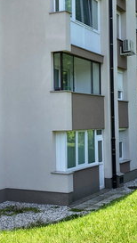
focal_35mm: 65
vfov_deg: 32.2
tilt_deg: +0.6
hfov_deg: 18.5
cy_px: 96
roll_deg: +1.1
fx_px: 419
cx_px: 42
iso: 32
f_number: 1.8
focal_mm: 4.25
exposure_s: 1/1287
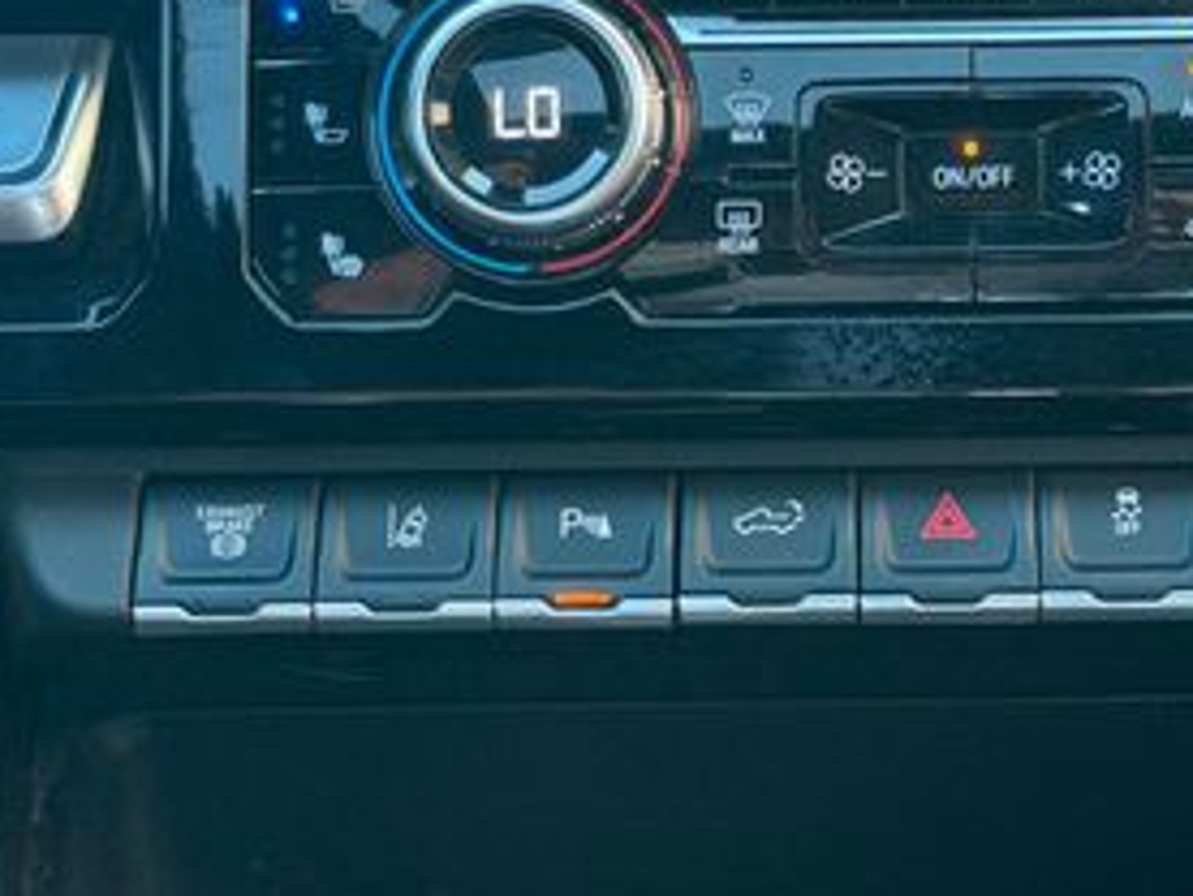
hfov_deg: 17.7
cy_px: 211
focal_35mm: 111
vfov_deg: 13.3
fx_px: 3827
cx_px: 797
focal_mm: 6.76
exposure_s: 1/60
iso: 250
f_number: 1.78
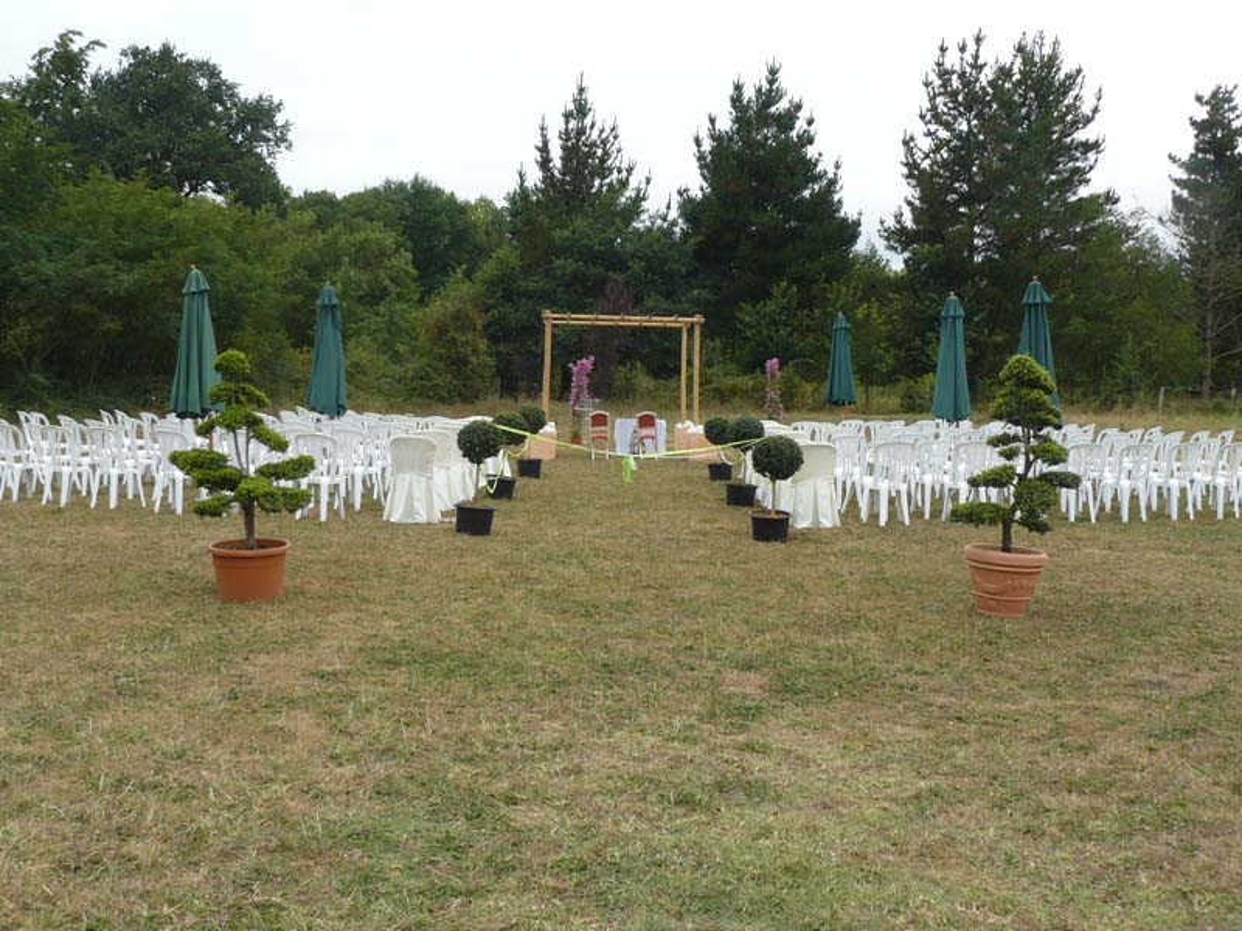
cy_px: 466
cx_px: 621
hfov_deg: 51.4
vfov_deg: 39.7
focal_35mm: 36
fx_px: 1292
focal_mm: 6
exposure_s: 1/125
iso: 100
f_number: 4
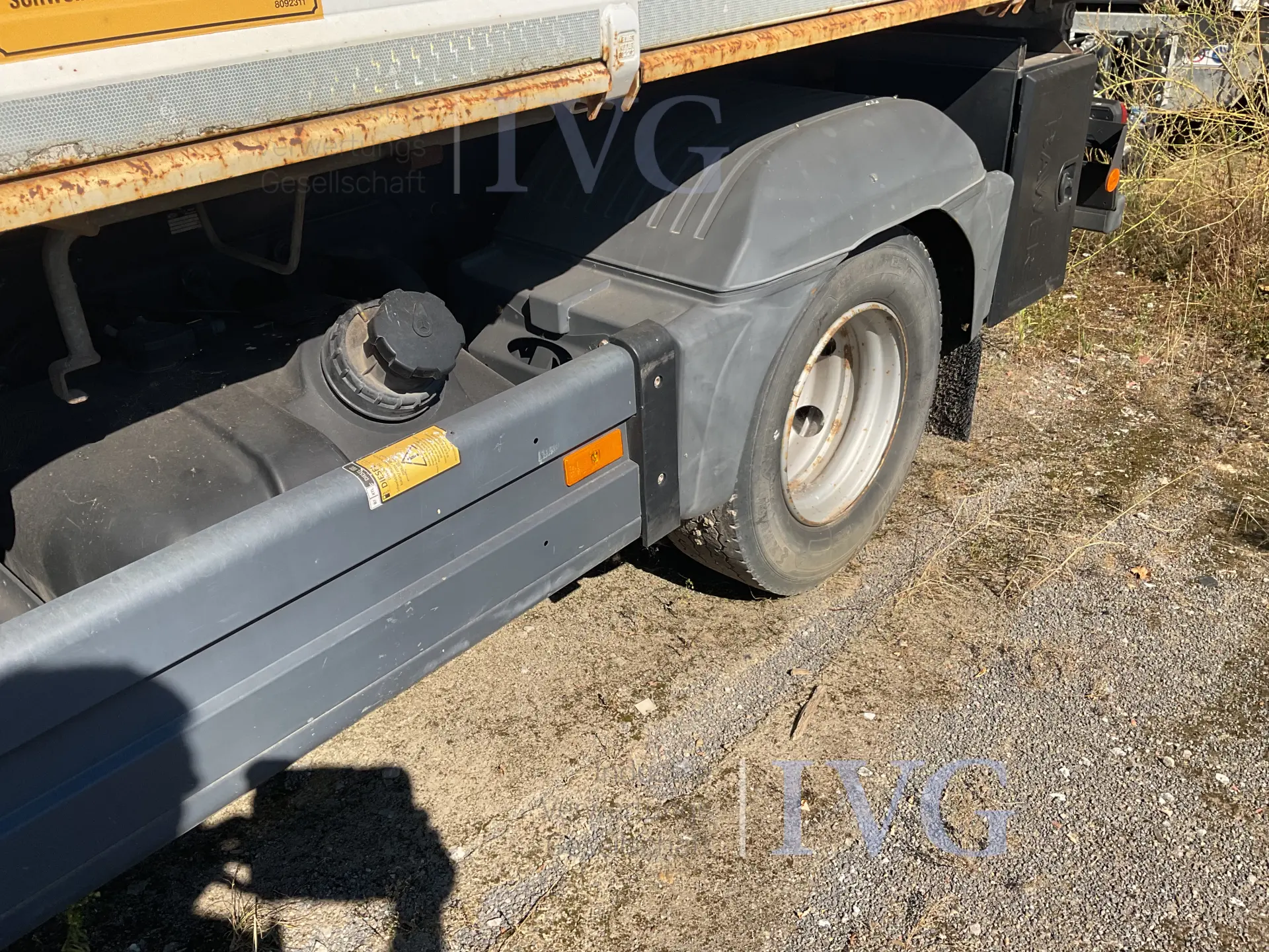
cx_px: 634
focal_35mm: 29
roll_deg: +2.1
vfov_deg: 48.2
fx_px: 1063
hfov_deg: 61.7
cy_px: 476
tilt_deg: -28.5
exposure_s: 1/1675
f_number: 1.8
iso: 16
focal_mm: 3
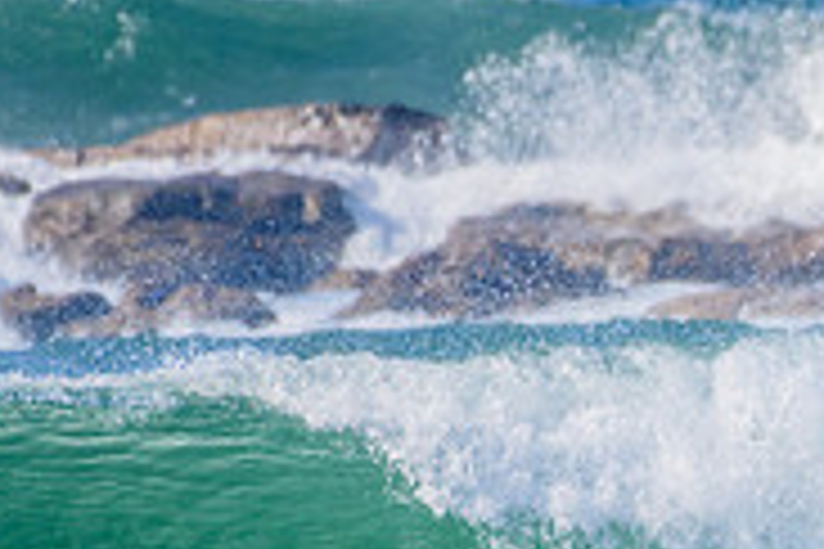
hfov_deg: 0.9
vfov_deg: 0.6
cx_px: 1279
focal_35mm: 2380
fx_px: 54471
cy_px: 790
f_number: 5.6
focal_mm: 500
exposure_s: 1/2000
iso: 450
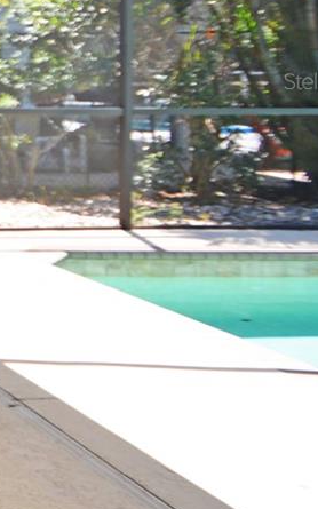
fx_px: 763
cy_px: 81
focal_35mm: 55
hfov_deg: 13.2
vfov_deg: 35.4
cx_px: -530
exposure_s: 1/200
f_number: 4
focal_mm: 10
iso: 100
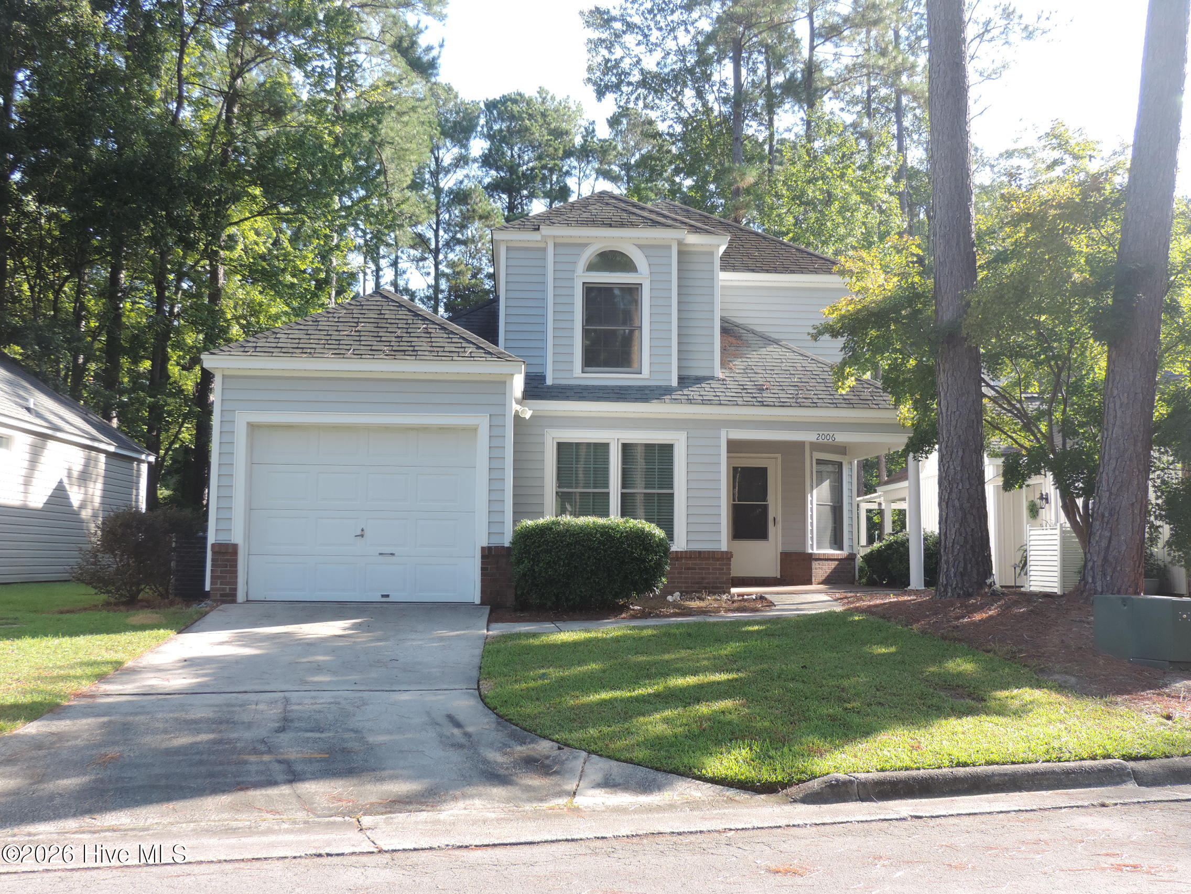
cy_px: 447
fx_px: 1204
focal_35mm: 35
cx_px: 596
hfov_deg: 52.6
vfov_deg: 40.7
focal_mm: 6.2
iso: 80
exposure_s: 1/160
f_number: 3.3
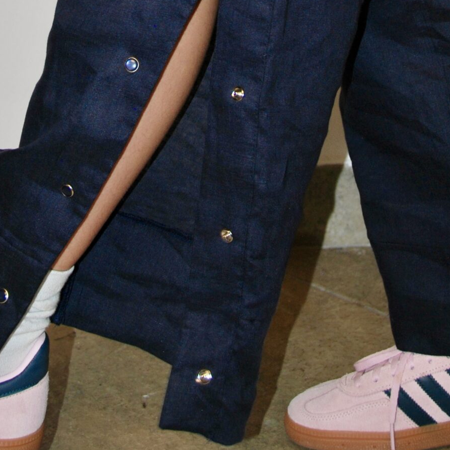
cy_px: -176
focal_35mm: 95
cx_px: 202
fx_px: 1397
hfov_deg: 18.3
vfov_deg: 17.0
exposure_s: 1/60
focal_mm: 26
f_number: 4
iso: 200
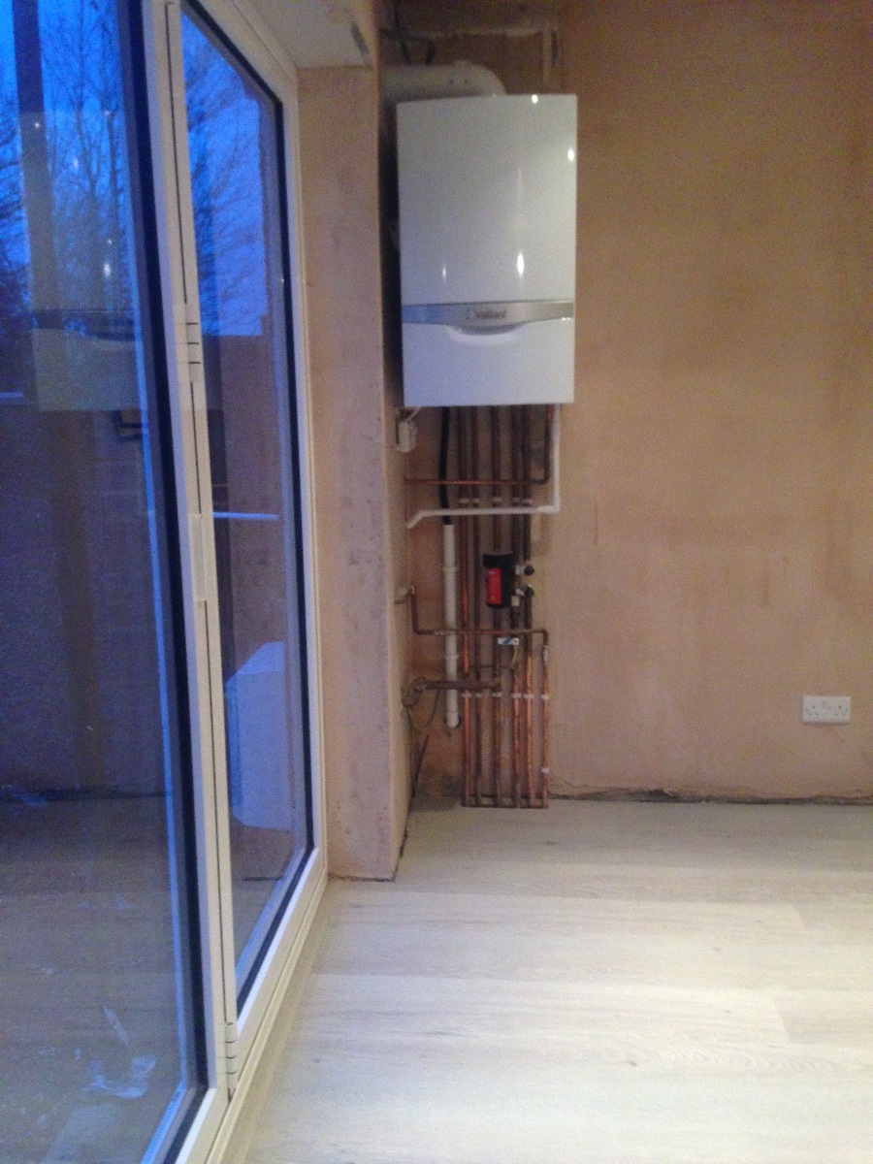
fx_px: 1110
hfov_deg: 42.9
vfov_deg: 55.4
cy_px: 582
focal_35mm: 33
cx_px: 436
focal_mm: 4.12
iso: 320
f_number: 2.4
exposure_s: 1/20
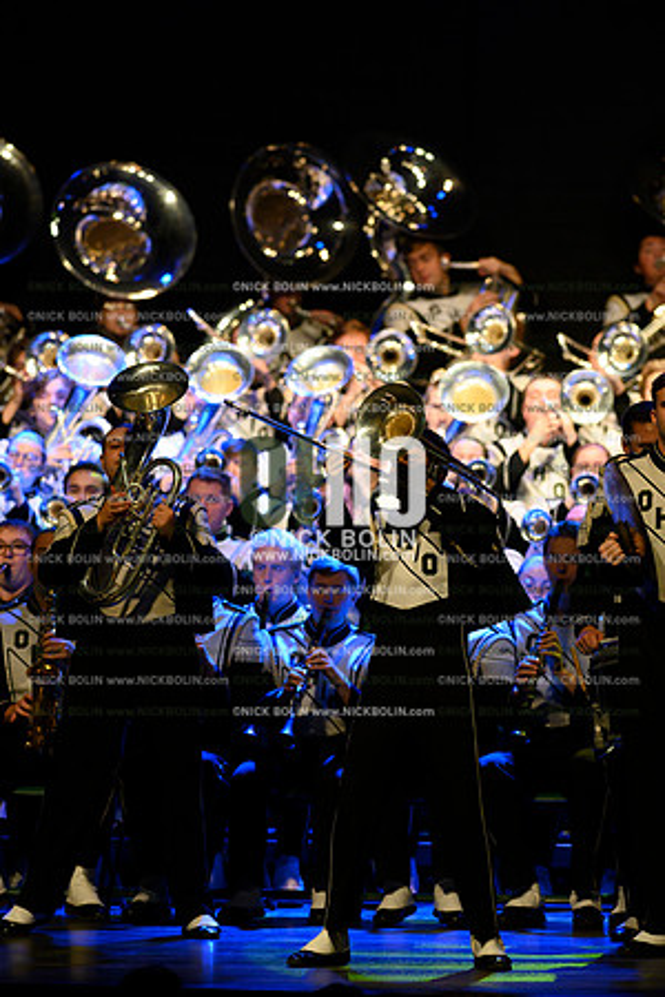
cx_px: 332
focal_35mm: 300
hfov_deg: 4.6
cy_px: 498
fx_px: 8312
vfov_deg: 6.9
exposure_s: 1/500
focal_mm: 300
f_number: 4
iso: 5000
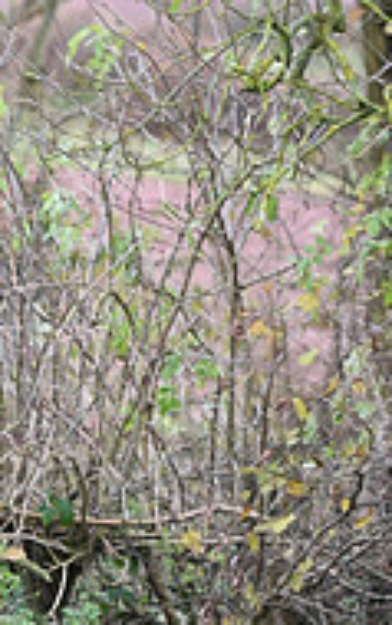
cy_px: 516
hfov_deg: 3.0
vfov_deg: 4.8
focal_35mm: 436
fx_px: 7441
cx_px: -517
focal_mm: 140
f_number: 3.5
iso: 1800
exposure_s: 1/1000
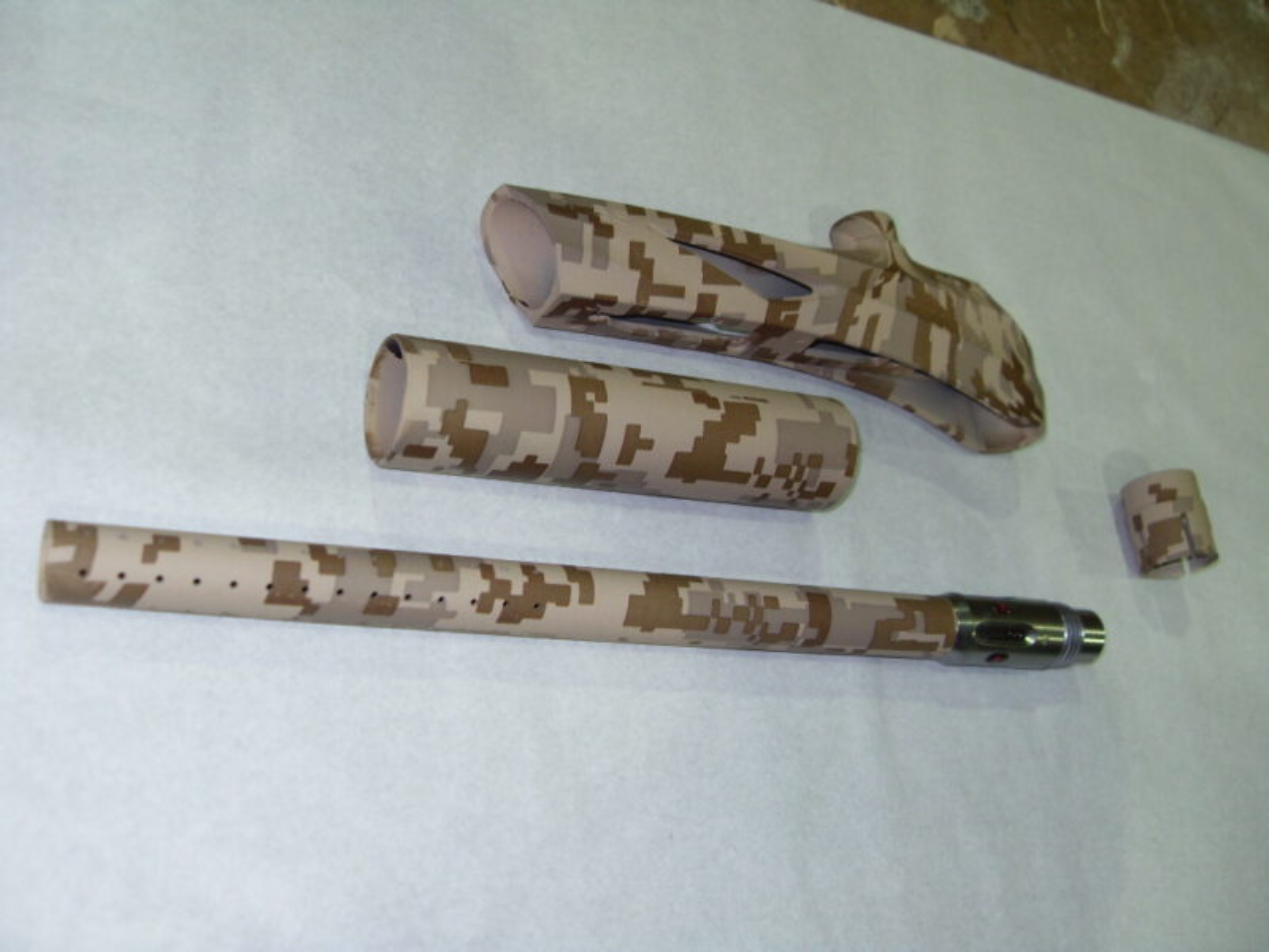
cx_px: 634
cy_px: 476
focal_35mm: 35
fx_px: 1283
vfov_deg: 40.7
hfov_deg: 52.6
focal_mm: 6.3
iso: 100
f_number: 2.8
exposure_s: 1/45
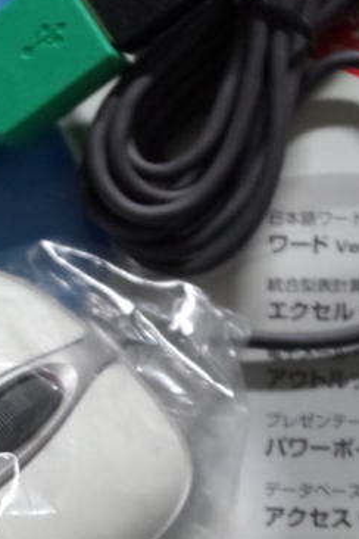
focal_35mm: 131
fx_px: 1959
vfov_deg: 15.6
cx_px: -29
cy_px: 402
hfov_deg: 10.4
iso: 3200
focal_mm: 40
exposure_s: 1/20
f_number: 4.5
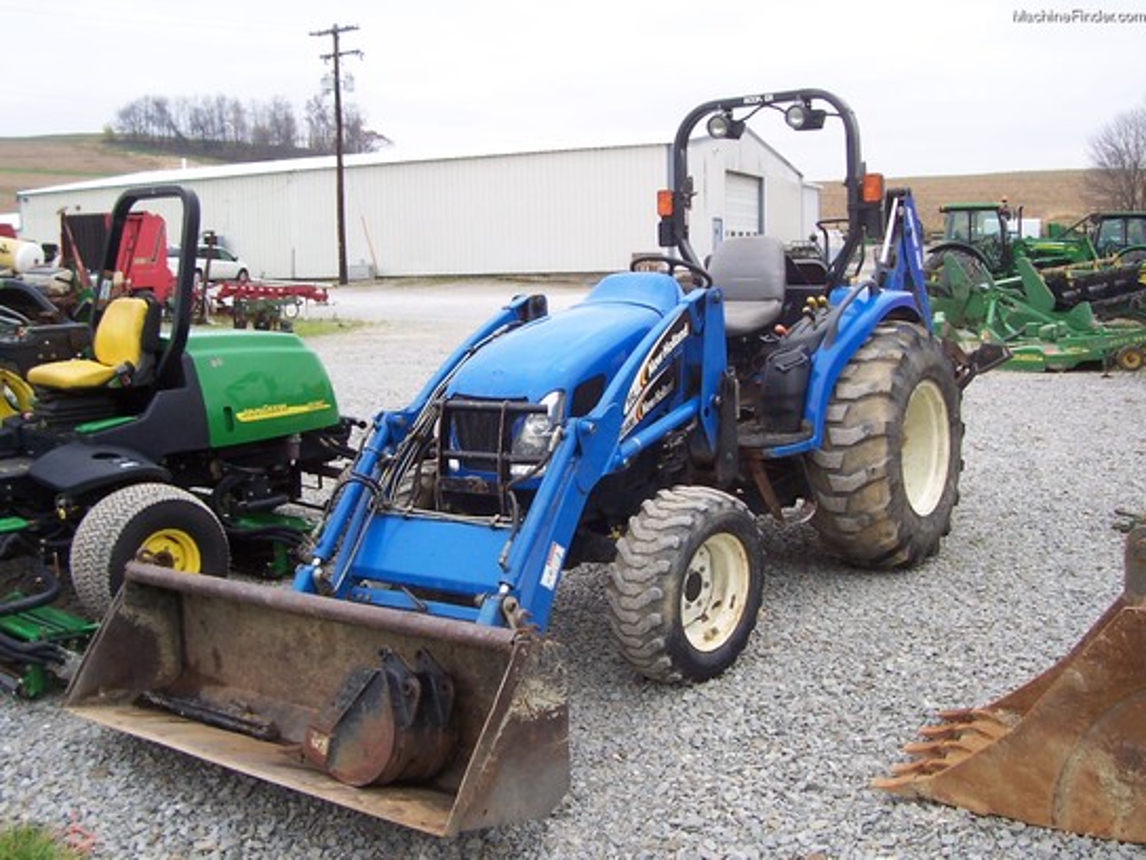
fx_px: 1225
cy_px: 430
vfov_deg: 38.7
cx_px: 573
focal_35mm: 37
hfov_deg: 50.1
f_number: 2.8
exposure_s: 1/250
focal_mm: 5.6
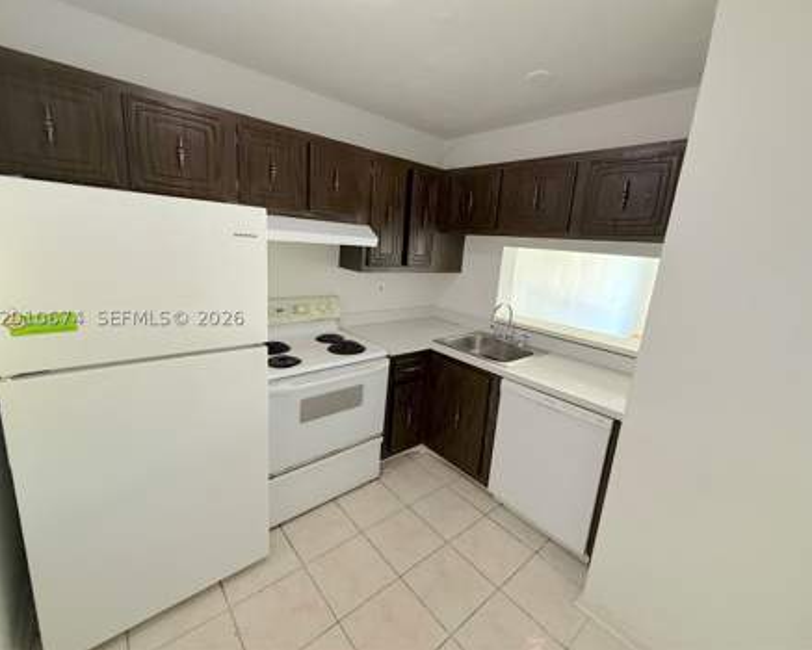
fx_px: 361
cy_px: 318
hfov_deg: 96.8
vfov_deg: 84.1
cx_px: 414
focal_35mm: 15
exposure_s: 1/60
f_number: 2.2
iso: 400
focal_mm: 2.22
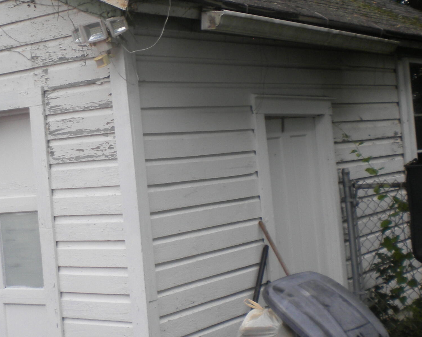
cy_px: 168
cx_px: 103
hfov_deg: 27.5
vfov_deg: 22.5
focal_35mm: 68
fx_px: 849
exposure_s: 1/266
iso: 80
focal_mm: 6.3
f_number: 4.6
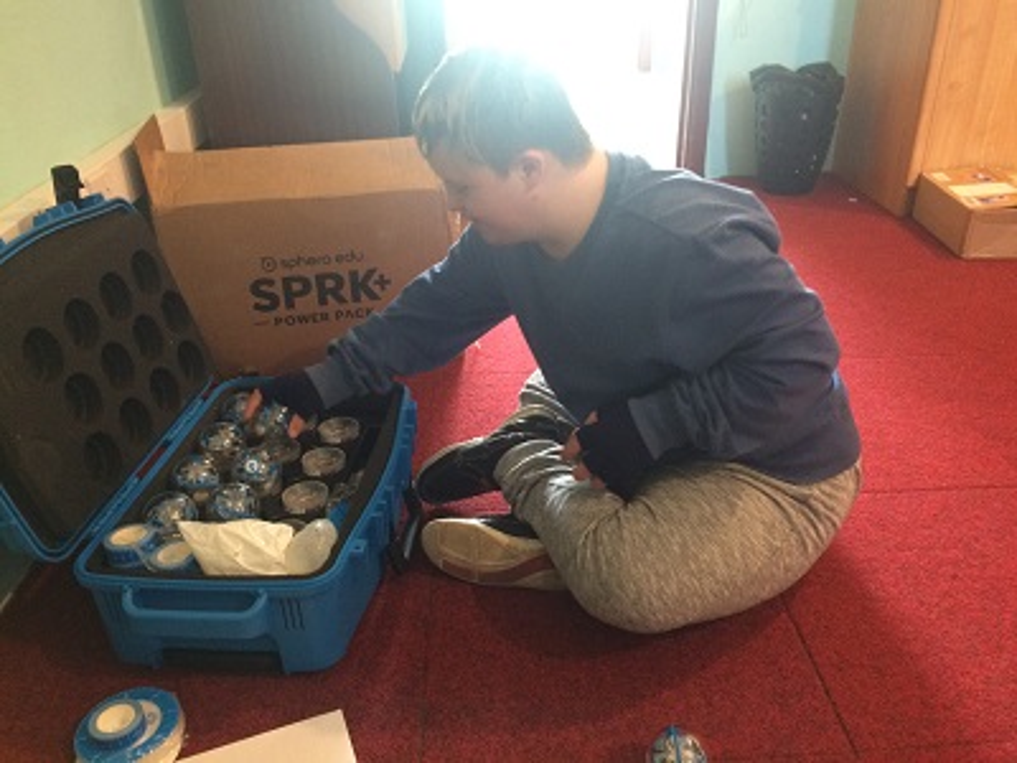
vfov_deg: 48.2
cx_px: 508
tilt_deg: -28.7
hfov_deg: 61.7
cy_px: 382
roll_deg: +1.0
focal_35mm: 29
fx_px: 852
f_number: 2.2
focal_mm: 4.15
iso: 320
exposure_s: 1/33
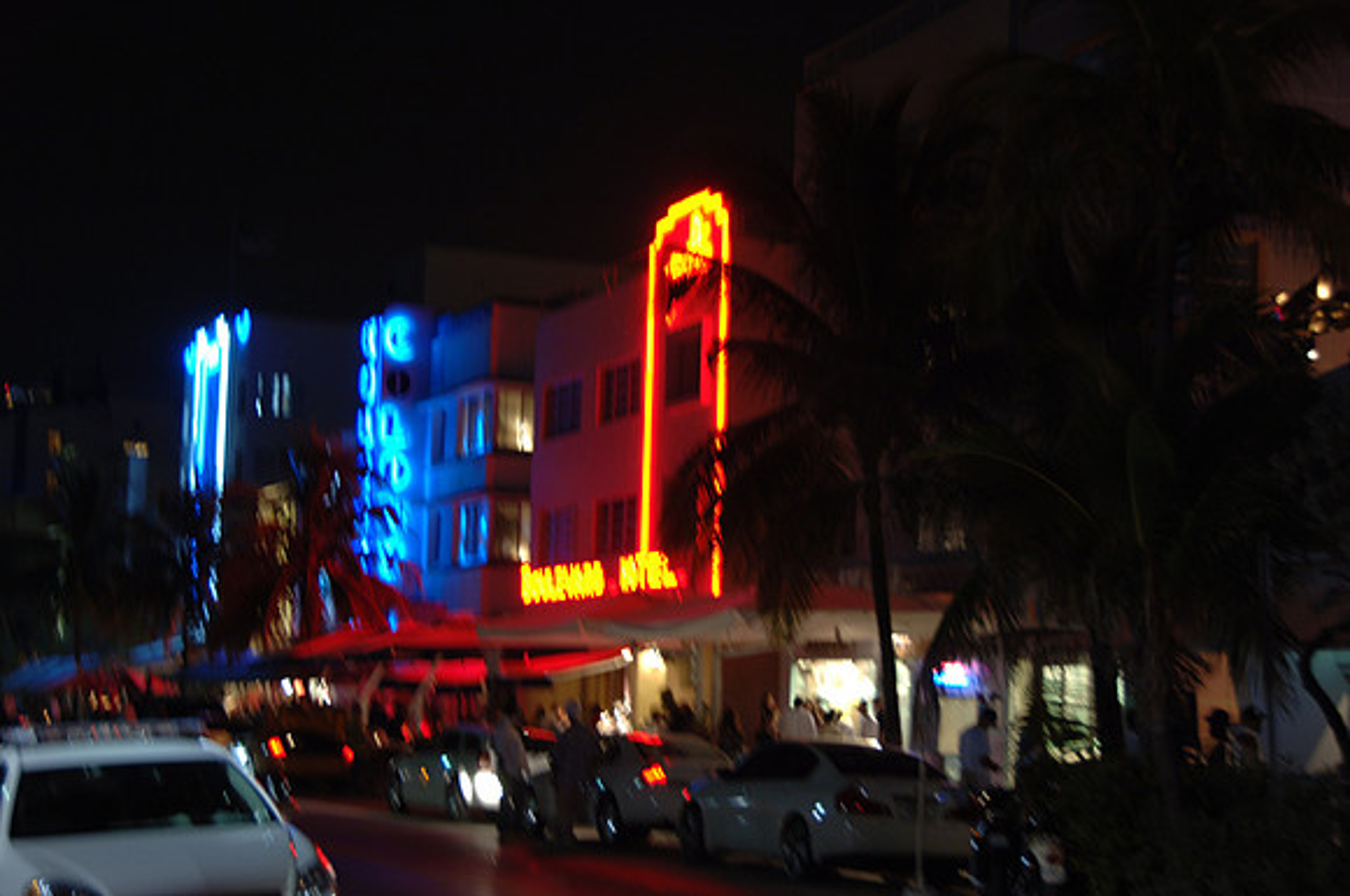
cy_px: 448
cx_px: 675
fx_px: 2359
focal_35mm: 63
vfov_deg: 21.5
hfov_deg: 31.9
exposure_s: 1/2.5
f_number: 4.5
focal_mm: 42
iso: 200
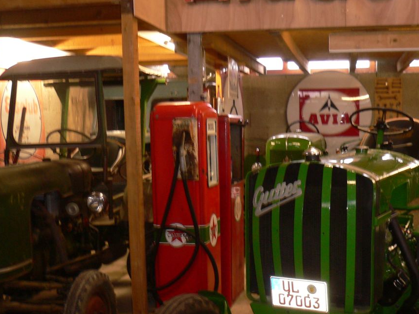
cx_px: 257
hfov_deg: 38.7
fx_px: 593
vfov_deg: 29.4
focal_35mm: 49
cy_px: 217
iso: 100
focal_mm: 5.8
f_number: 2.8
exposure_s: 1/8
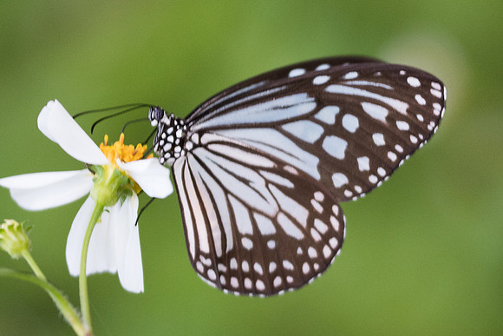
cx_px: 288
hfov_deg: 3.6
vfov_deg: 2.4
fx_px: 8088
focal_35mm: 579
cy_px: 63
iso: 800
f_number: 3.5
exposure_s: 1/500
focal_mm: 150
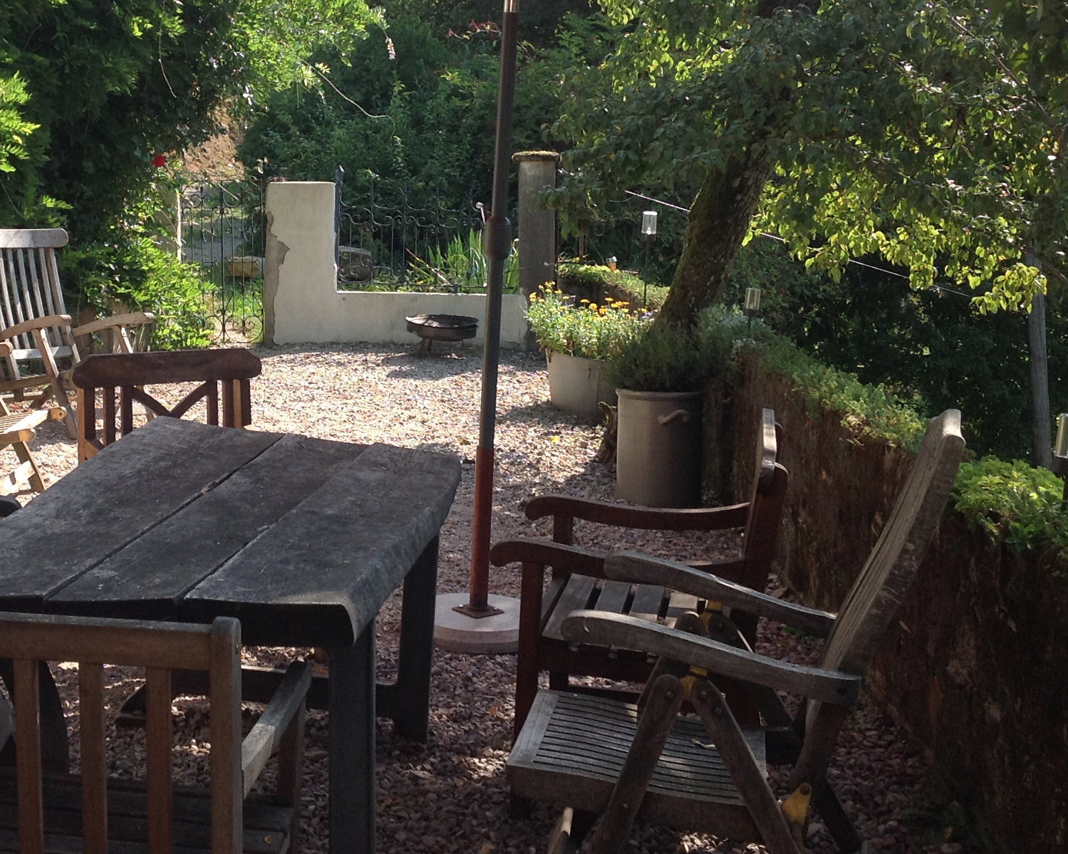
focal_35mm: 59
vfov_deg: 25.7
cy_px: 280
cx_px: 339
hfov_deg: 31.7
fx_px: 1865
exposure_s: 1/512
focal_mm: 4.28
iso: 50
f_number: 2.4
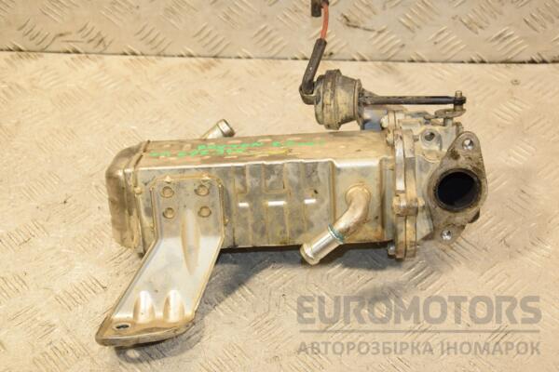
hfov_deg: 33.4
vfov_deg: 22.6
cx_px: 280
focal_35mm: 60
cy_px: 186
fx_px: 932
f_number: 5.6
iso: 800
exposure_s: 1/200
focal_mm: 40
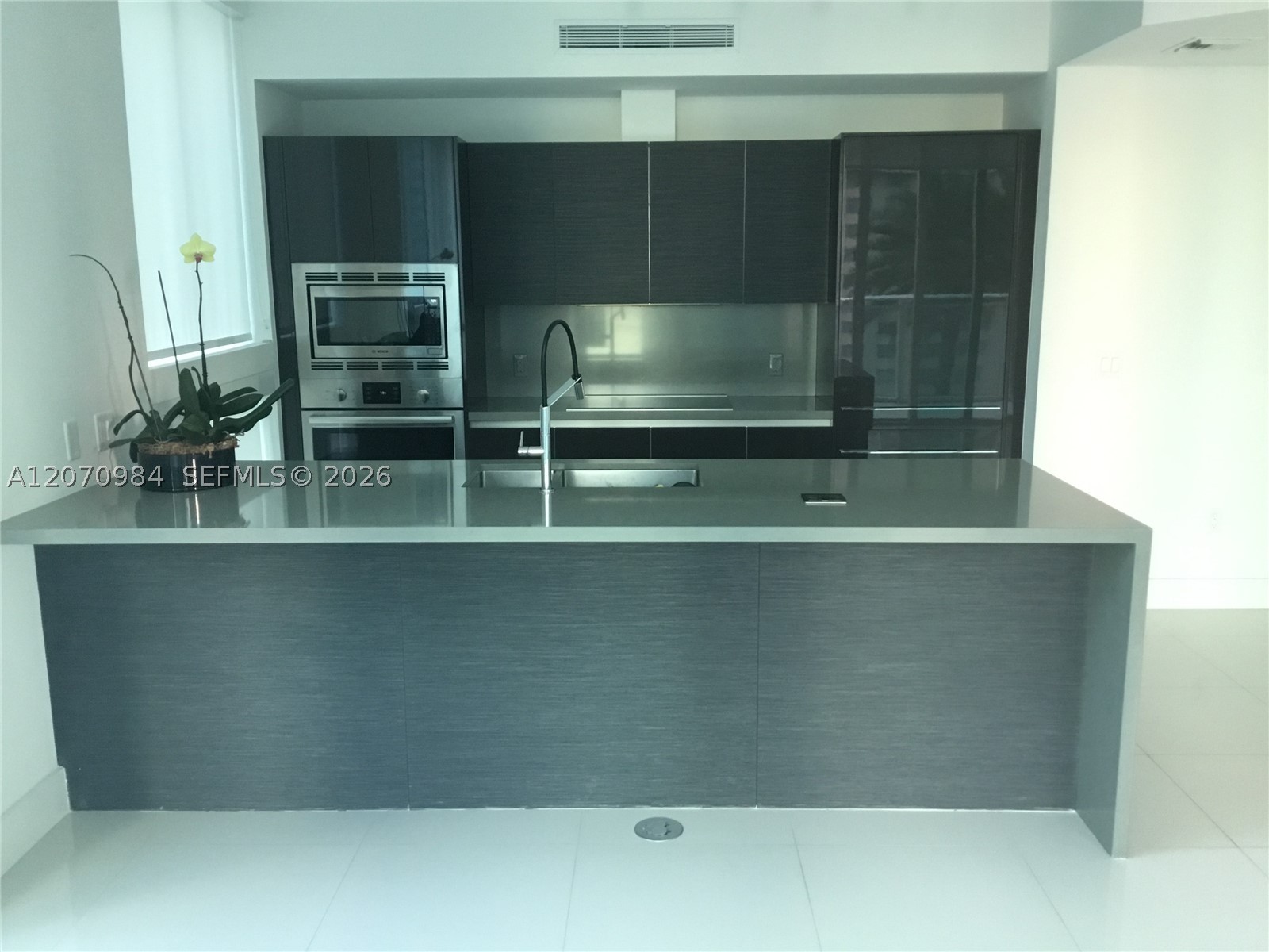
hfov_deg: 58.4
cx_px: 634
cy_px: 476
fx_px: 1136
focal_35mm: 31
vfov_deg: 45.4
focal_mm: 3.3
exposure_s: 1/30
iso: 125
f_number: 2.4
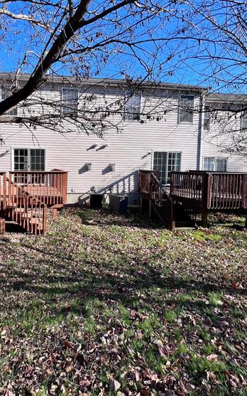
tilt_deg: -2.9
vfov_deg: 87.7
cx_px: 60
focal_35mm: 19
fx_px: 205
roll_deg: -0.8
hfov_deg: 58.7
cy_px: 177
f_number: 1.8
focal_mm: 1.57
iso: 32
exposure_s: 1/1033
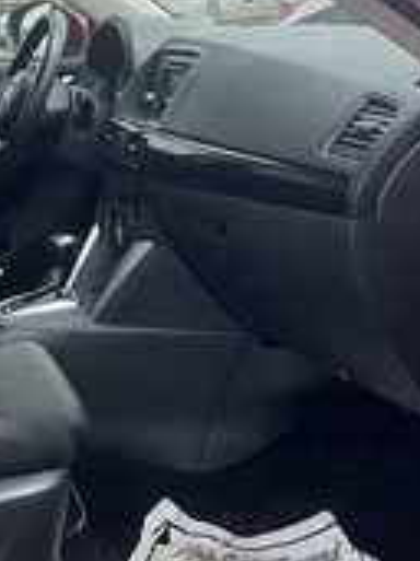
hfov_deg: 20.4
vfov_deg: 28.6
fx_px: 1101
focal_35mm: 68
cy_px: 269
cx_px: -62
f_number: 1.8
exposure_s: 1/333
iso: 25
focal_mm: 3
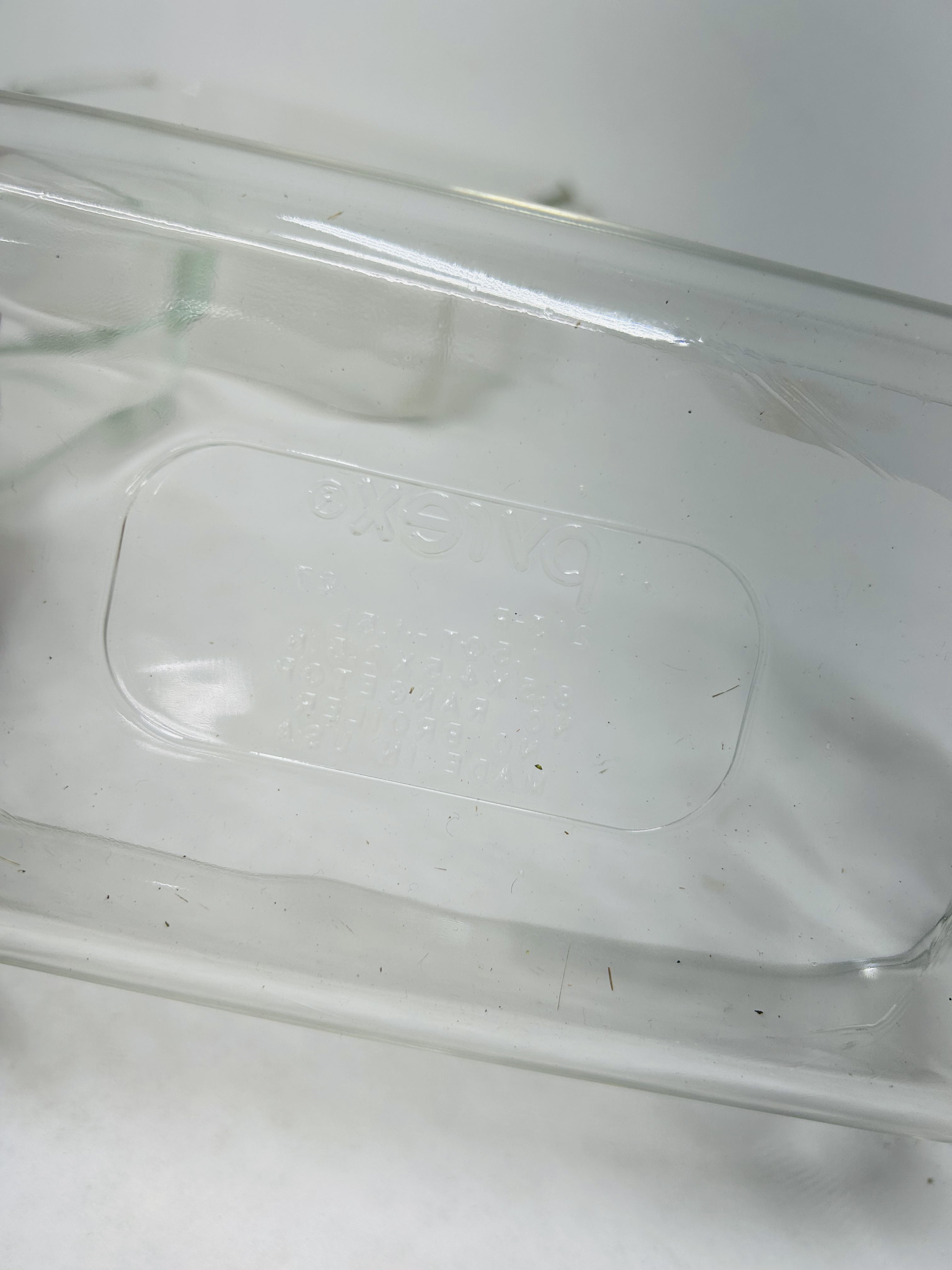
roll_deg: -10.2
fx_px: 953
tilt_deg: -36.9
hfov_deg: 53.1
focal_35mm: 26
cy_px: 635
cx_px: 476
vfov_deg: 67.3
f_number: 1.5
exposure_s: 1/718
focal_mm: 5.7
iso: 50
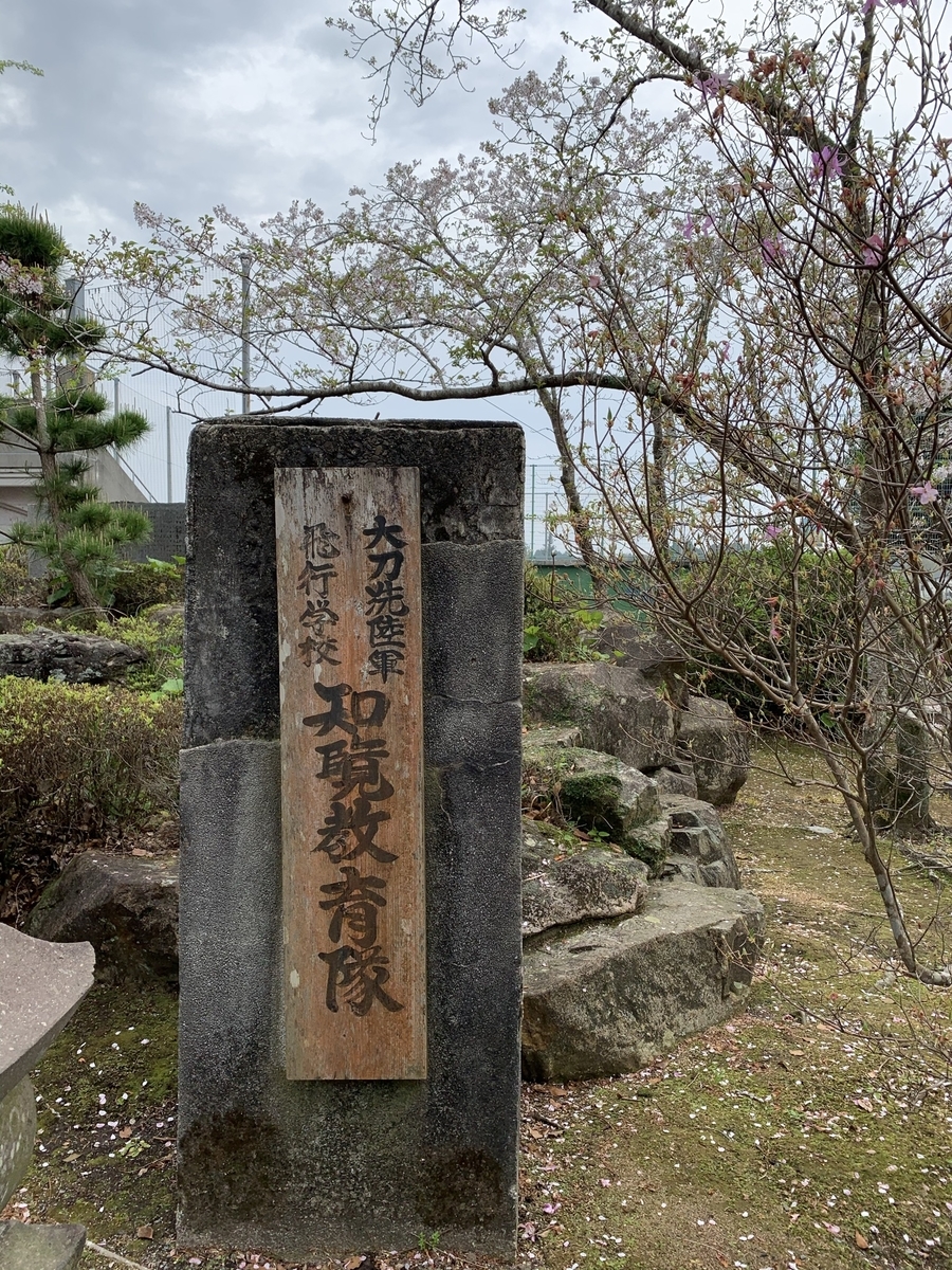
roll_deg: +0.2
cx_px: 476
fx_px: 953
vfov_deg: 67.3
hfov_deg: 53.1
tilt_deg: -0.2
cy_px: 635
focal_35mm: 26
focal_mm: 4.25
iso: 25
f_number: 1.8
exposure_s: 1/1100
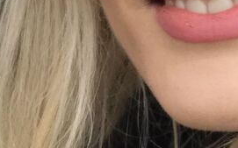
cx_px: 9
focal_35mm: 200
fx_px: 1296
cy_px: -21
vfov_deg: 6.5
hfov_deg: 10.4
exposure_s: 1/317
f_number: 2.2
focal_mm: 2.87
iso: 25
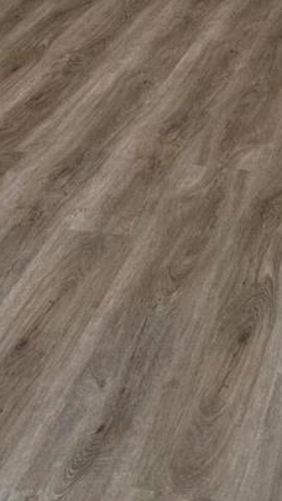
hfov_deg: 14.3
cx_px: 254
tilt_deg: -9.1
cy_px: -208
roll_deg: +0.3
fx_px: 1116
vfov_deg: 21.9
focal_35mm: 84
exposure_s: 1/124
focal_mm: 5.7
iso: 64
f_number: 1.5
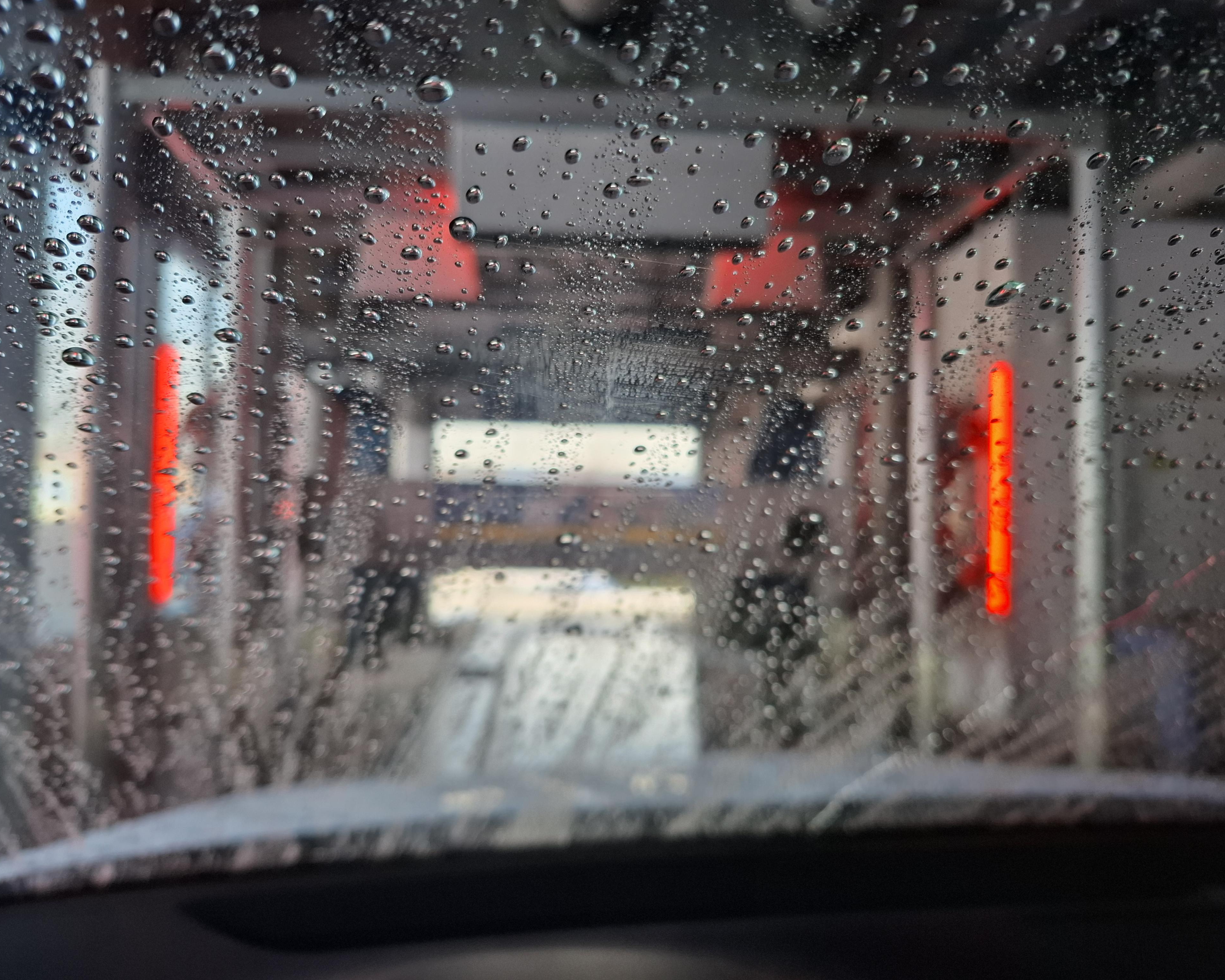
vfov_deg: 58.8
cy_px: 490
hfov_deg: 70.3
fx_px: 870
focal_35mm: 24
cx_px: 590
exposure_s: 1/105
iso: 50
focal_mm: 5.54
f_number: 1.8
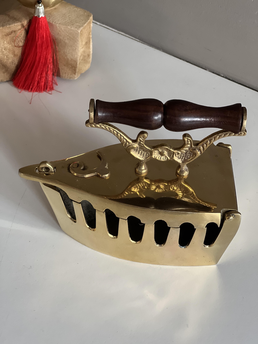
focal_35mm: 77
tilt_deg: -43.5
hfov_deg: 19.1
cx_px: 129
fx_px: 765
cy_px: 172
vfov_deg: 25.3
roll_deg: -5.5
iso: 400
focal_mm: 9
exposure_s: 1/35
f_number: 2.8
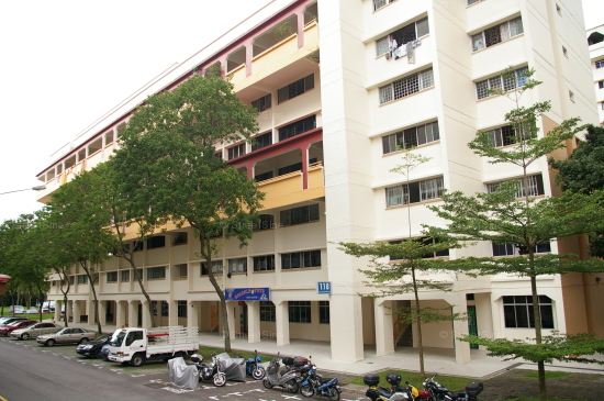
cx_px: 302
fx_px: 452
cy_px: 200
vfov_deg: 47.8
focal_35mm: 27
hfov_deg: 67.5
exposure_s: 1/60
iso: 200
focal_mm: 18
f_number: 6.7
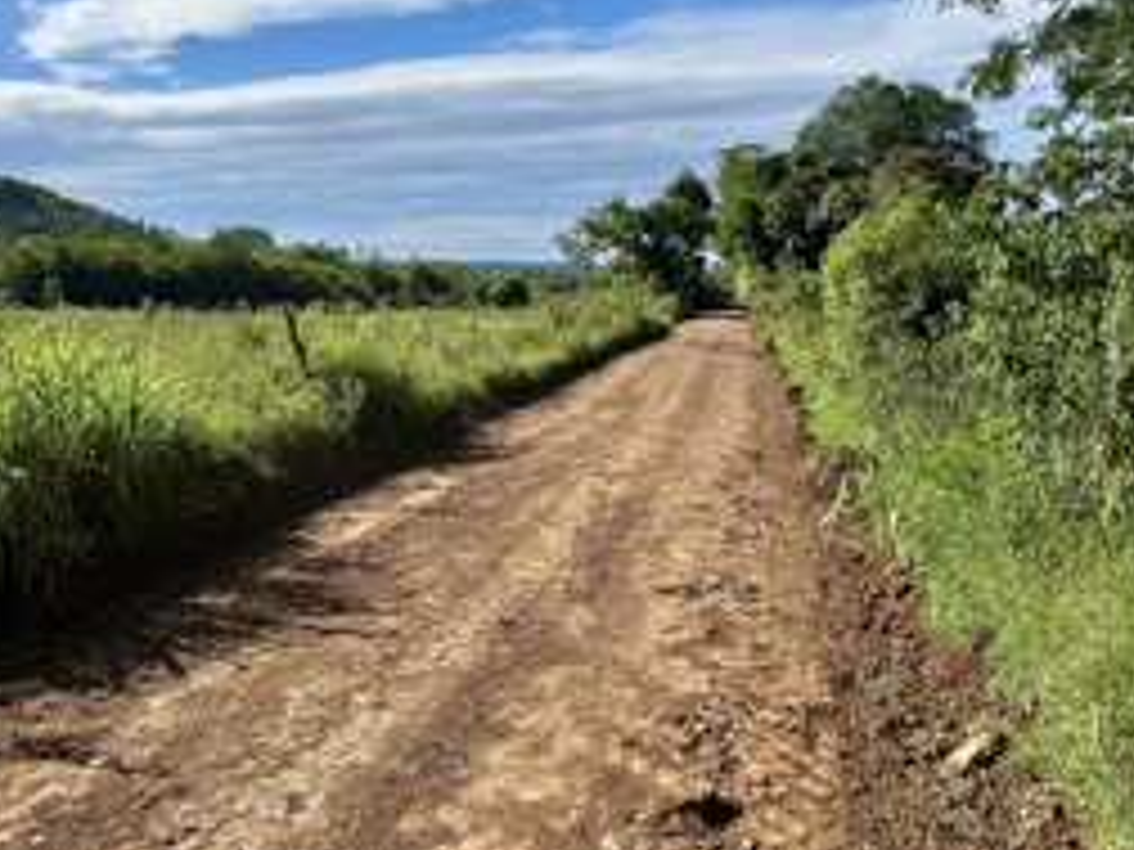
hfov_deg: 51.3
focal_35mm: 36
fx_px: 1179
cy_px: 283
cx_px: 533
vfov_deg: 39.2
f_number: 1.5
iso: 50
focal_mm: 5.7
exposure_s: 1/4831
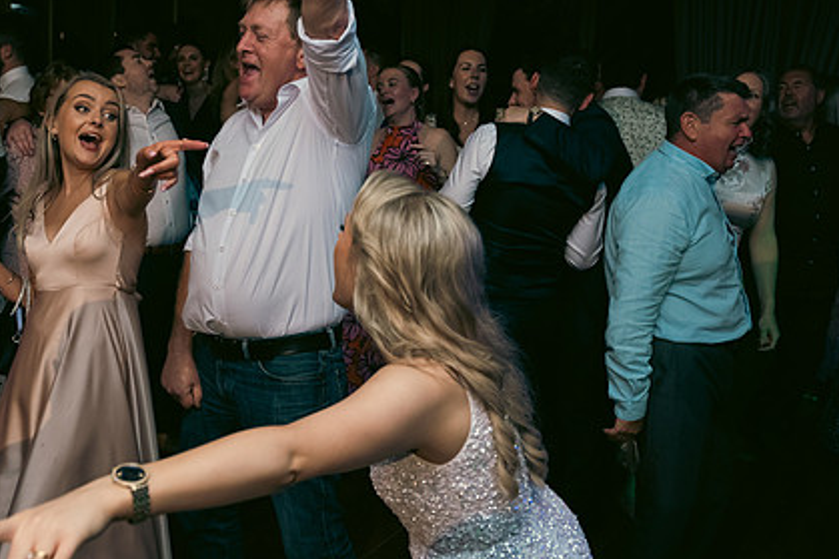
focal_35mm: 36
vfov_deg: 36.5
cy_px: 195
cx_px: 272
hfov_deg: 52.0
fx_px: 839
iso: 800
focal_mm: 26
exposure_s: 1/160
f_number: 3.5
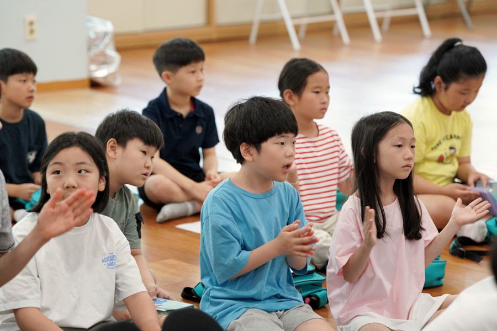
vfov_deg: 10.4
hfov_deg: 15.5
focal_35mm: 132
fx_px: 1822
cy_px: 166
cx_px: 248
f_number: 4
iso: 1600
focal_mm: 132
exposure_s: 1/160
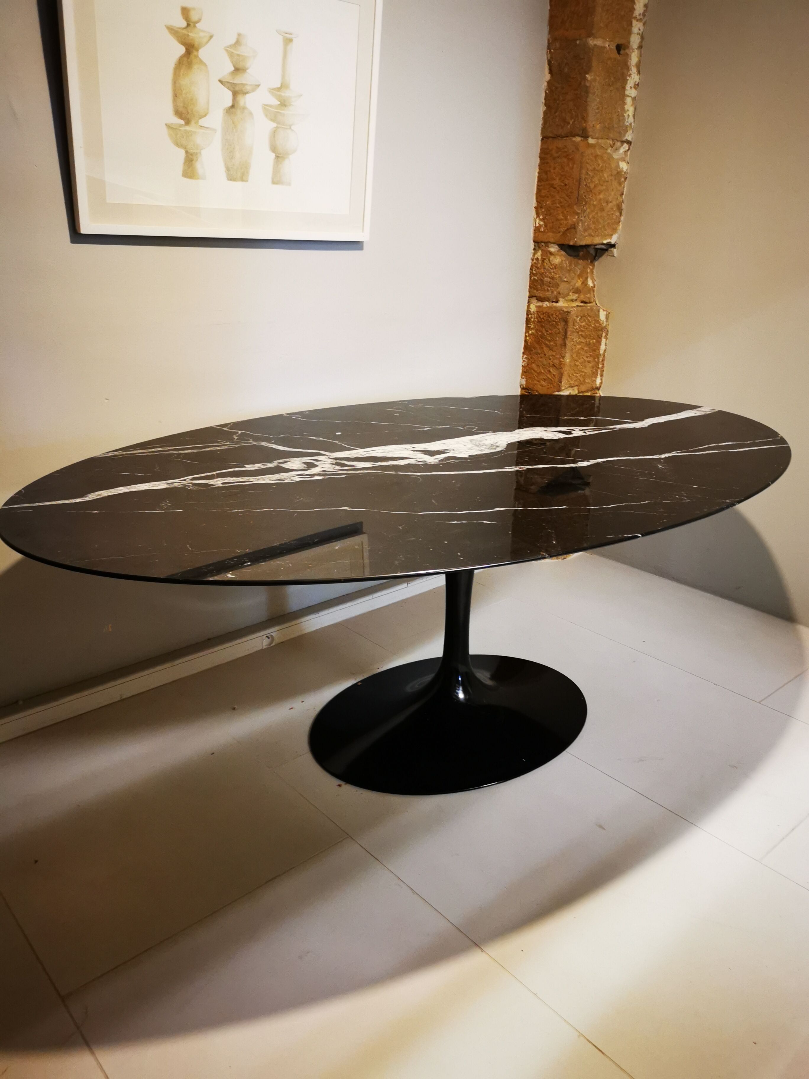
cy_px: 540
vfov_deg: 65.3
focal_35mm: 27
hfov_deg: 51.4
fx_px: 841
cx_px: 404
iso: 320
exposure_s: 1/33.3
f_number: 1.8
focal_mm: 5.58
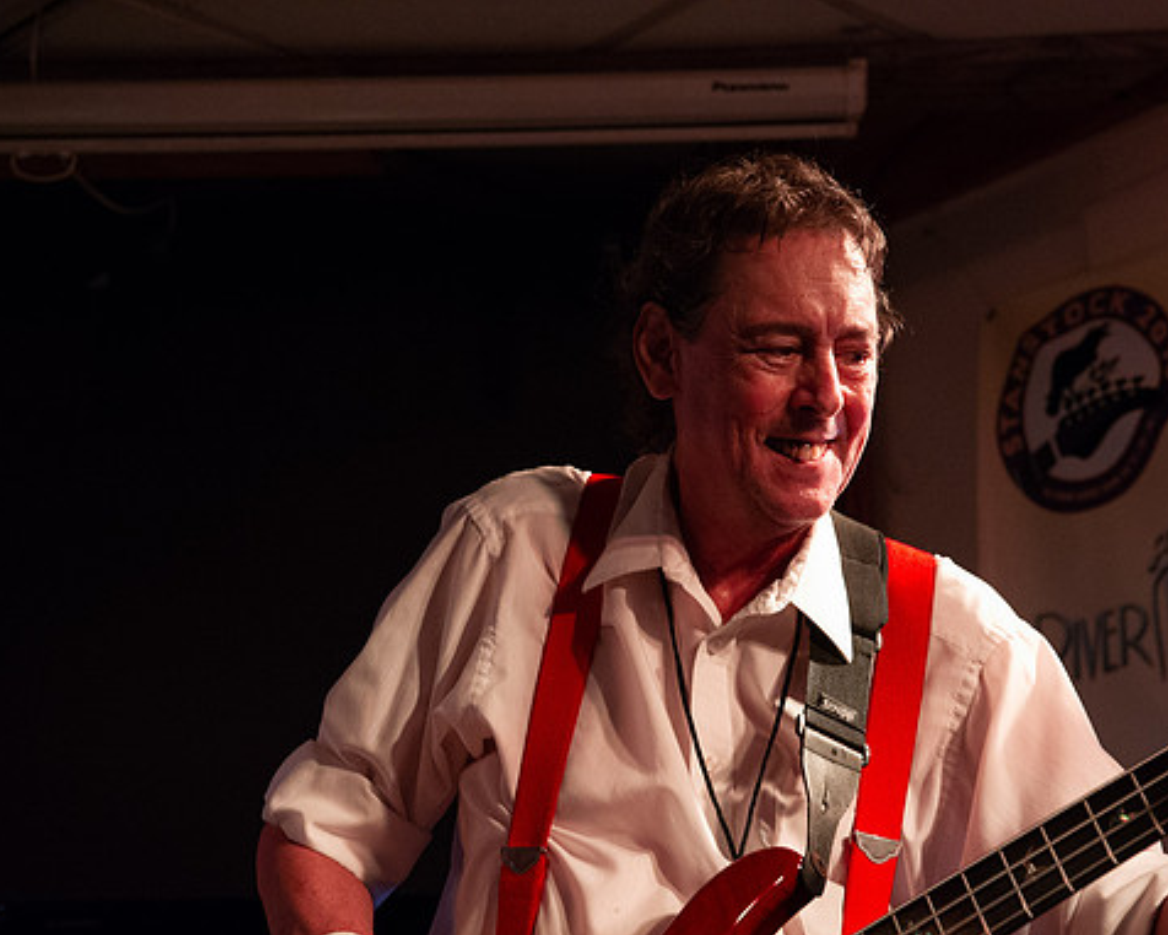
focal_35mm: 80
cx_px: 697
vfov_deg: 19.2
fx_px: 2766
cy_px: 471
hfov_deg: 23.8
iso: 6400
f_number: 6.3
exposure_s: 1/100
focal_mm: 70
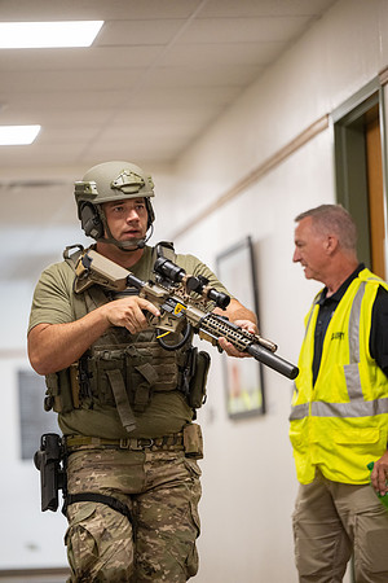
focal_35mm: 170
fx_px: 2748
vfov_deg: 12.1
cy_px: 292
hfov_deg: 8.1
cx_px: 194
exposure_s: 1/500
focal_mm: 170
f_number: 2.8
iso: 2000
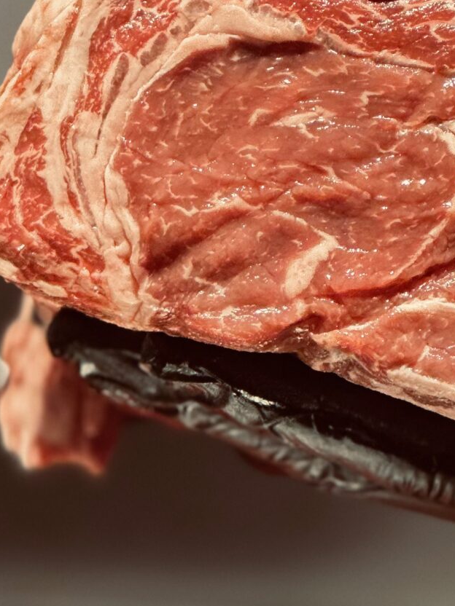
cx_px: 417
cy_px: 209
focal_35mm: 237
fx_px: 4154
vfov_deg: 8.3
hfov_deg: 6.3
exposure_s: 1/33
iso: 160
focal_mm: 9
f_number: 2.8
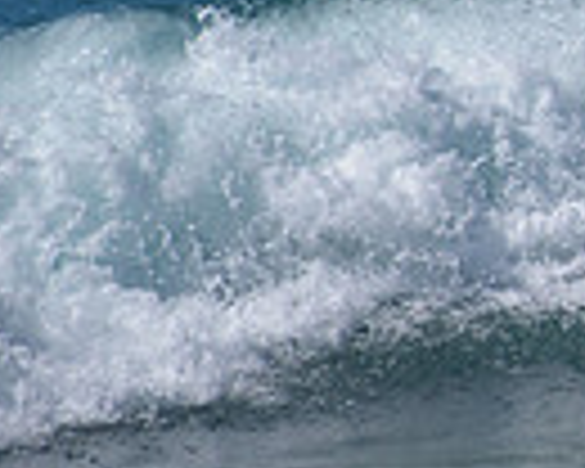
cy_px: 119
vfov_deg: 0.7
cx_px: 1274
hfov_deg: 0.9
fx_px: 36307
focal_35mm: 2097
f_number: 5.6
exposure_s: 1/2000
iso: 140
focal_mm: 500
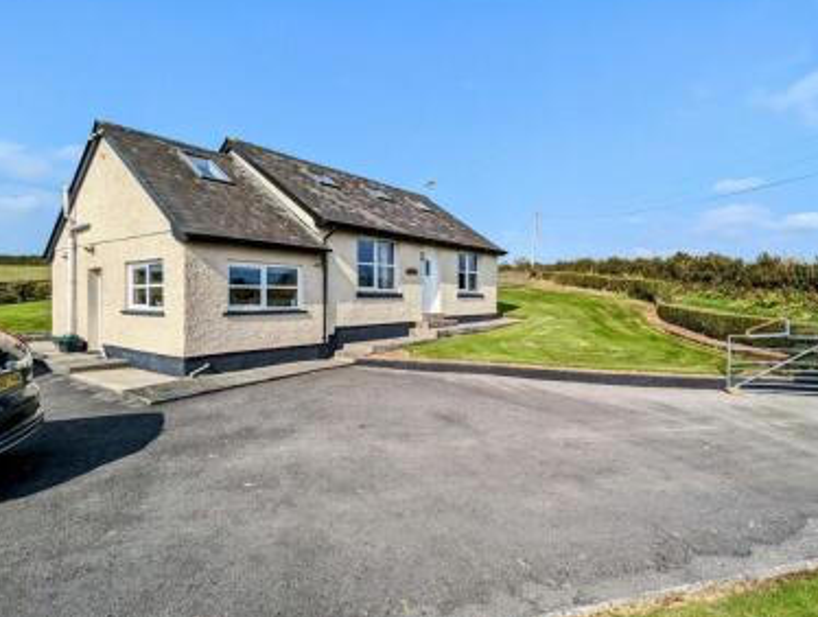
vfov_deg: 71.8
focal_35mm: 18
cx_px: 443
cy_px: 296
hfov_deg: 87.5
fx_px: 426
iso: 50
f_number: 2.2
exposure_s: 1/1686
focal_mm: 2.35
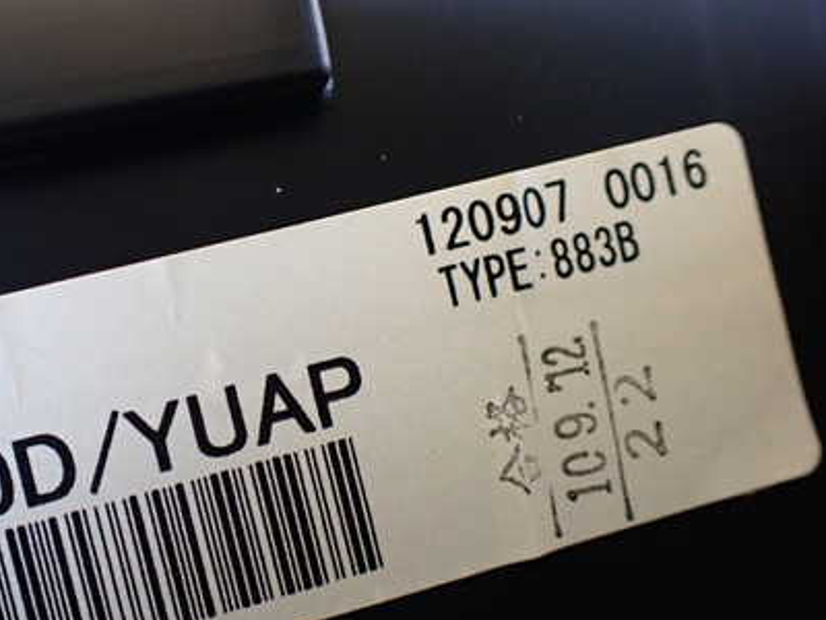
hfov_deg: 41.0
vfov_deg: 32.1
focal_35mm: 45
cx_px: 219
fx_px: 1074
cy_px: 366
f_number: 2.3
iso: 800
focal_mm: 5.4
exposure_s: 1/100
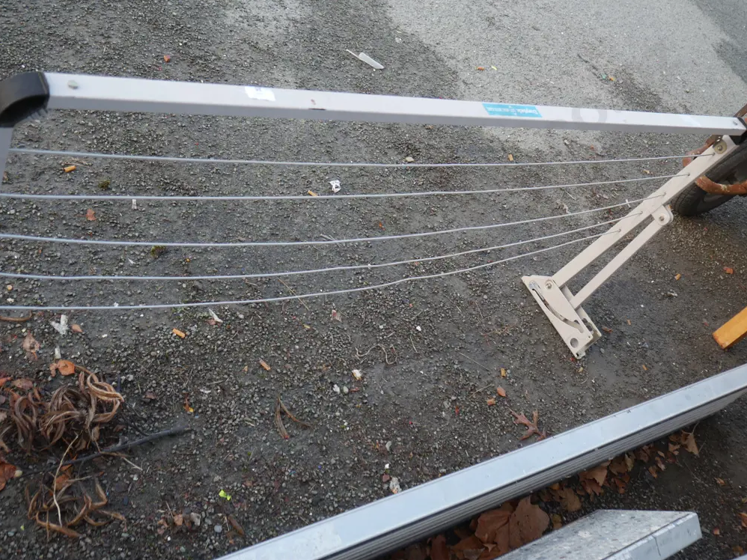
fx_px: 841
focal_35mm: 39
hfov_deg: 47.9
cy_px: 280
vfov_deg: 36.8
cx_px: 368
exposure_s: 1/60
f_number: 4.1
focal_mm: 19
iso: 250
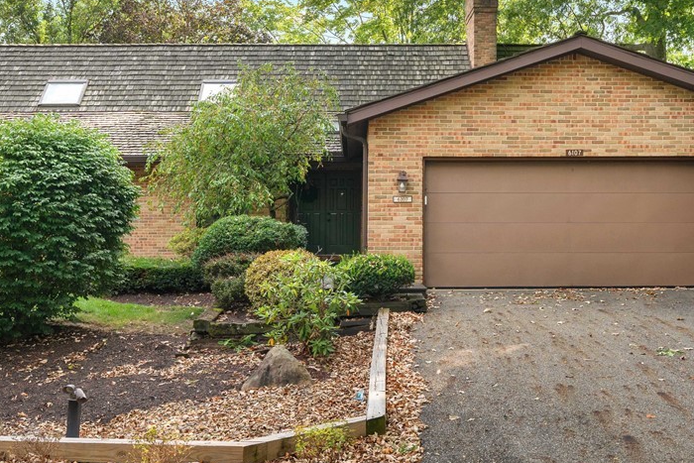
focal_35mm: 45
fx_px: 868
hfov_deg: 43.6
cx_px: 376
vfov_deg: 29.8
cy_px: 183
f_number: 8
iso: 400
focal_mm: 29
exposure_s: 1/30
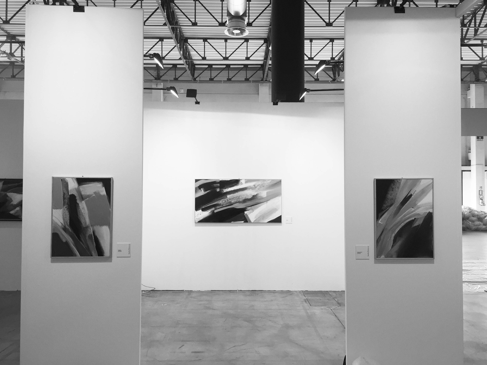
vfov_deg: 48.2
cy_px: 182
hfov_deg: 61.7
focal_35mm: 29
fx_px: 408
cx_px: 244
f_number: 2.2
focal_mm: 4.15
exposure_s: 1/100
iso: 50
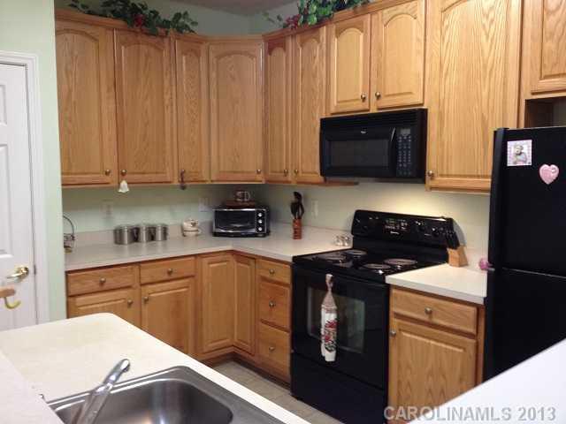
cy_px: 212
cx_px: 283
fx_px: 572
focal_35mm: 35
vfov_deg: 40.7
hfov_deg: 52.6
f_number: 2.4
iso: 200
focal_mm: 4.28
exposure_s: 1/20
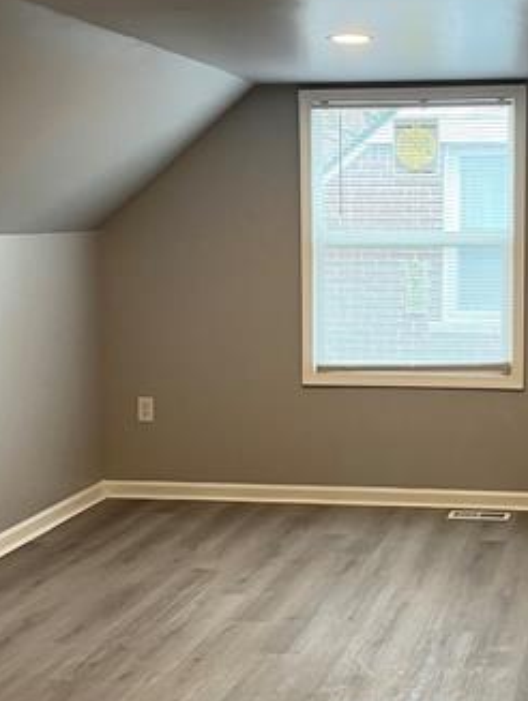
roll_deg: +0.0
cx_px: 431
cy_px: 345
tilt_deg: -6.1
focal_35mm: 61
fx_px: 1238
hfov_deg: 23.7
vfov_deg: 31.6
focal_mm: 5.1
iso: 100
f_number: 1.6
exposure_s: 1/60
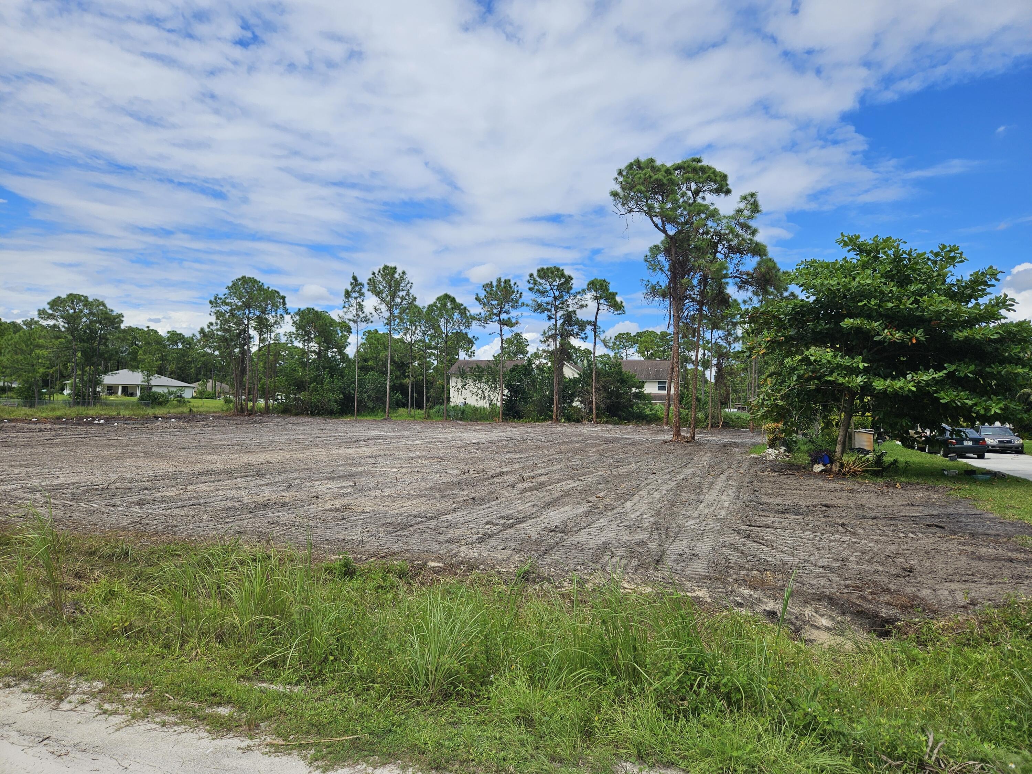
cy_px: 387
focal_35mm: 23
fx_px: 686
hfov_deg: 73.9
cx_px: 516
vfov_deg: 58.9
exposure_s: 1/2874
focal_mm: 5.4
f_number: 1.8
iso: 25
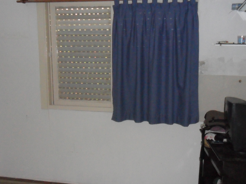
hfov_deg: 47.8
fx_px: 277
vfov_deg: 36.6
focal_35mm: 39
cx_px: 134
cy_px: 113
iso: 400
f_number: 3.5
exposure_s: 1/45
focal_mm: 4.9
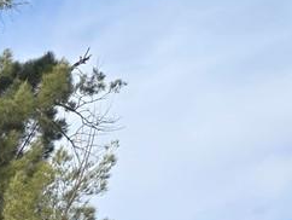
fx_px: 1283
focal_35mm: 152
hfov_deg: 10.0
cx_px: -556
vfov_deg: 8.7
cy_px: 577
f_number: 1.8
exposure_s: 1/981
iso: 25
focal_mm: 5.4
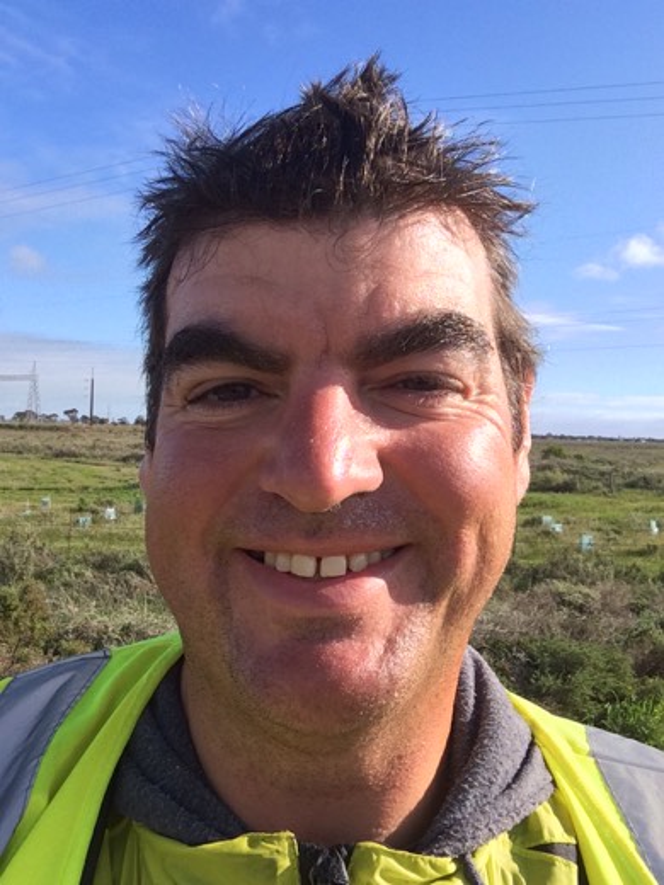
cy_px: 442
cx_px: 332
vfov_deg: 58.4
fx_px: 793
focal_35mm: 31
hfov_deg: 45.4
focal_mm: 2.15
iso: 50
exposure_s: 1/916
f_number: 2.4
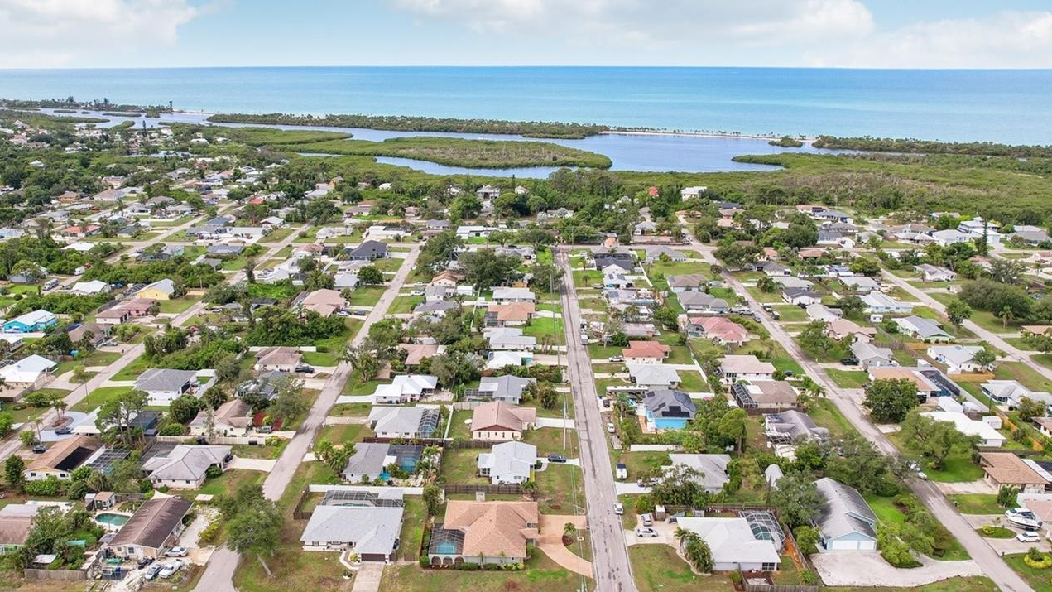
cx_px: 492
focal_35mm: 29
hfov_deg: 66.0
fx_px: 809
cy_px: 296
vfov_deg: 40.2
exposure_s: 1/320
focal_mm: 8.4
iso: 120
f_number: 2.8
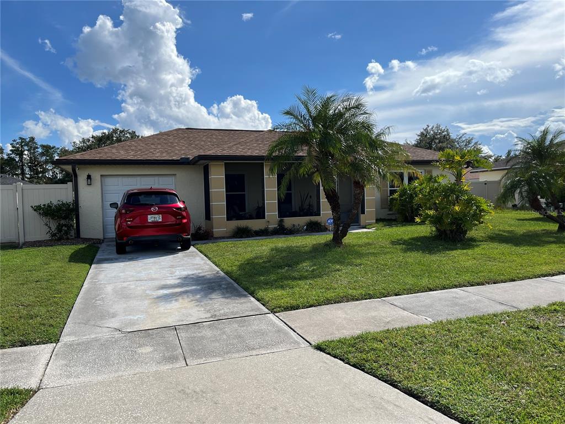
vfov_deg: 53.1
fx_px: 424
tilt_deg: -2.1
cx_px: 282
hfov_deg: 67.3
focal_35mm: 26
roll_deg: +1.7
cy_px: 212
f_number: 1.6
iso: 50
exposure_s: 1/4310
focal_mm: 5.1
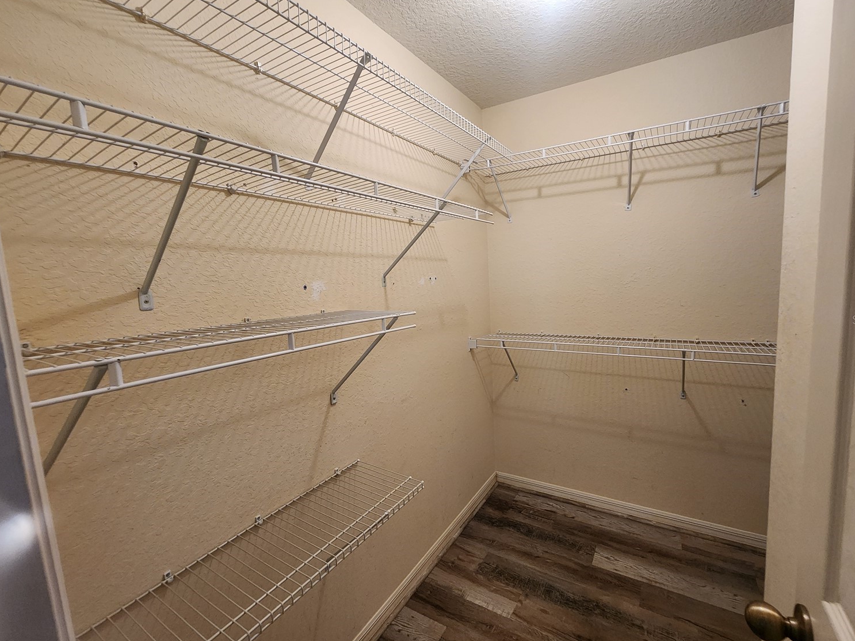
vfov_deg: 85.7
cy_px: 319
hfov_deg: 102.0
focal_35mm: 14
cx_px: 446
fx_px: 346
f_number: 2.2
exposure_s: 1/60
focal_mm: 2.2
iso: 320
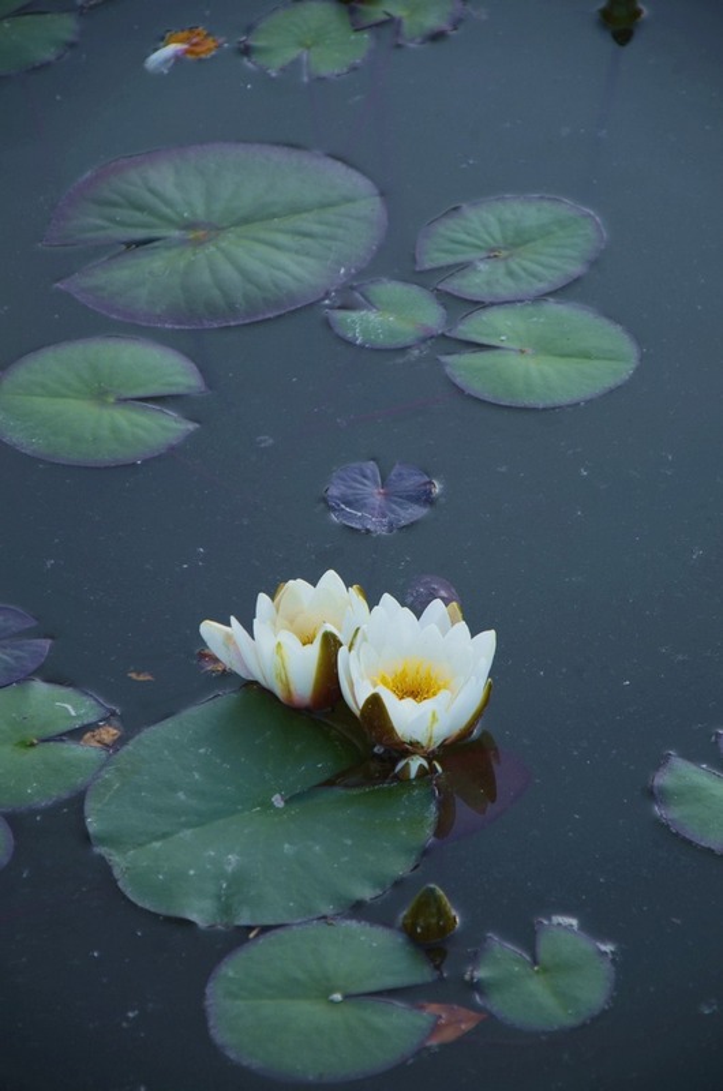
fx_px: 4765
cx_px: 362
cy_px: 546
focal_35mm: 158
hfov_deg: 8.7
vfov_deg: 13.1
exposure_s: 1/160
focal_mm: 105
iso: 100
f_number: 5.6
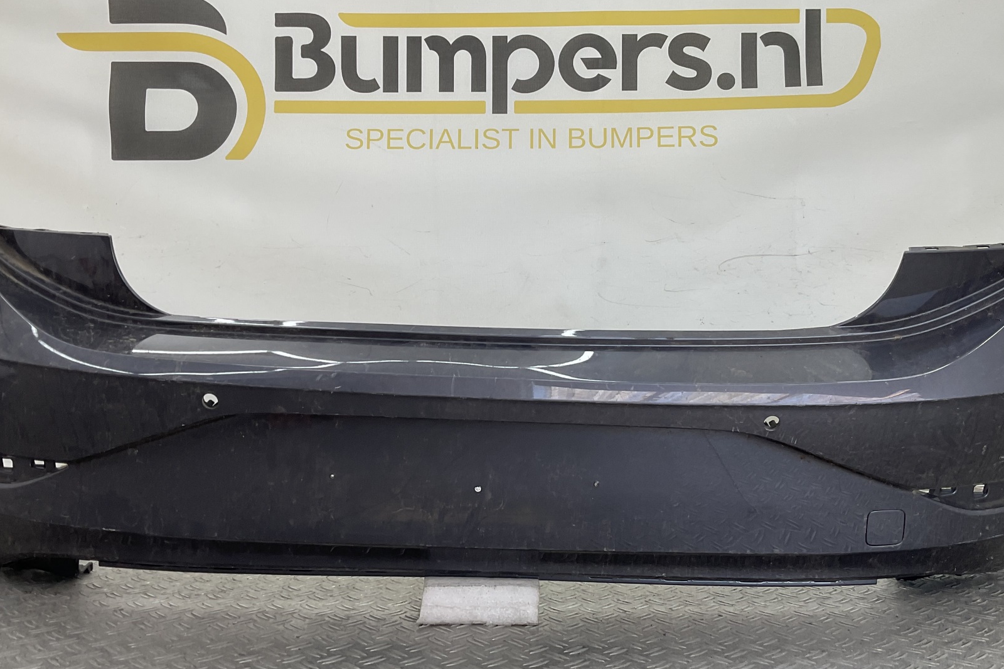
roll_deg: -1.3
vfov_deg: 35.1
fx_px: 1060
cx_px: 521
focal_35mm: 38
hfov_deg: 50.7
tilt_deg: -2.2
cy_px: 337
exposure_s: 1/133
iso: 16
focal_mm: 3
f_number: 1.8
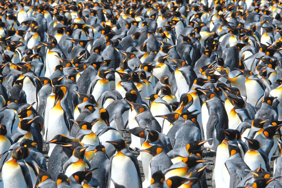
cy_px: 94
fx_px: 4698
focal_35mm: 600
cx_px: 141
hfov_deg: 3.4
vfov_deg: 2.3
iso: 800
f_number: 18
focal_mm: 400
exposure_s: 1/340
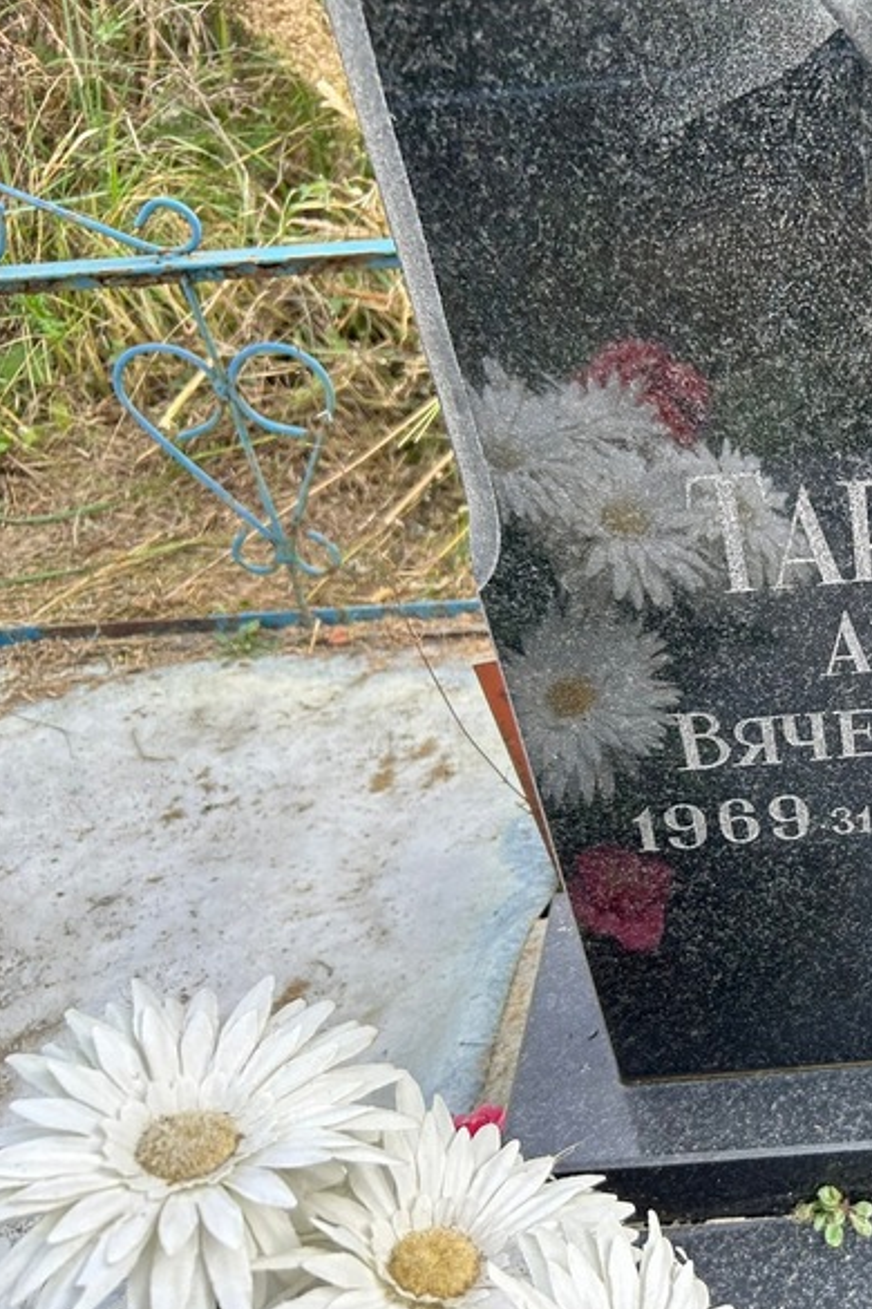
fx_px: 1344
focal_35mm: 37
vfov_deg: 51.9
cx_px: 885
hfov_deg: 32.8
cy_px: 667
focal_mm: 5.7
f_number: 1.5
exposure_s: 1/597
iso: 50
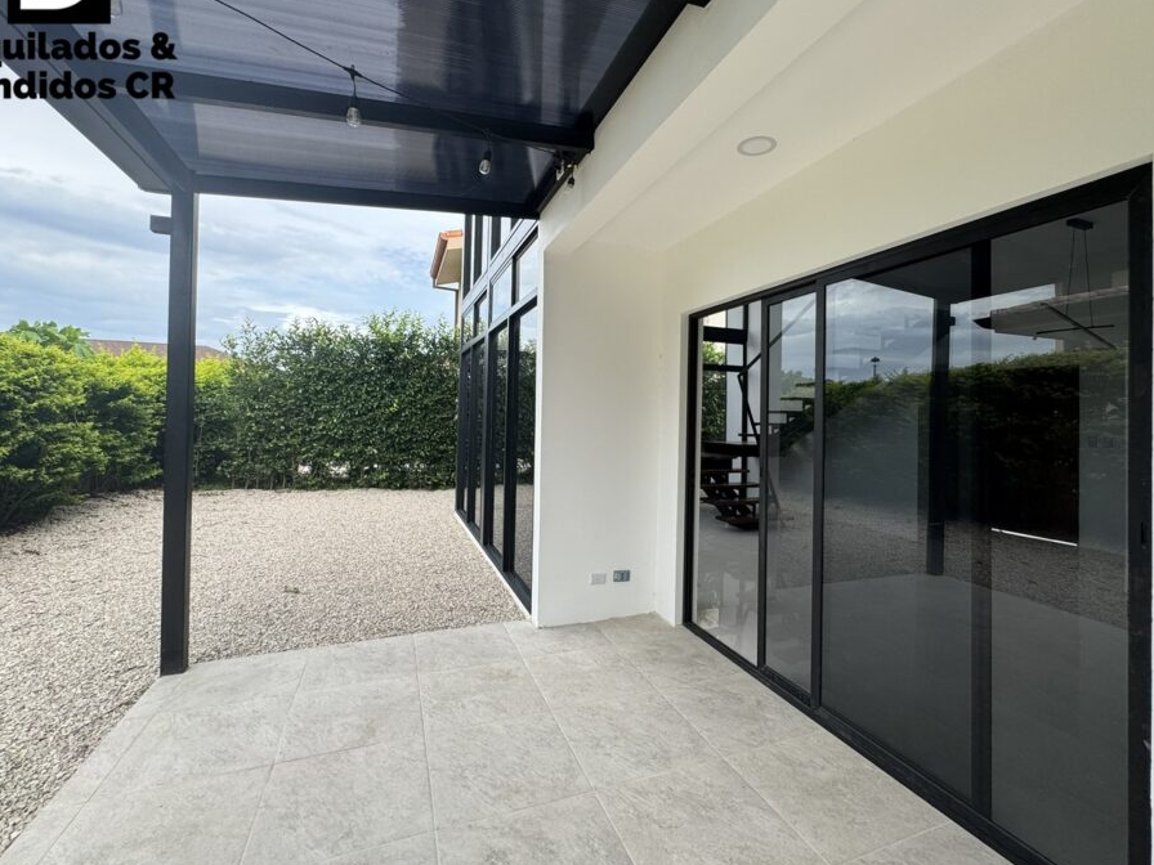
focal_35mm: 16
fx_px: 533
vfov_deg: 78.0
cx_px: 595
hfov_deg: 94.5
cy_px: 407
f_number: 2.2
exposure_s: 1/488
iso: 40
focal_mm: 2.22
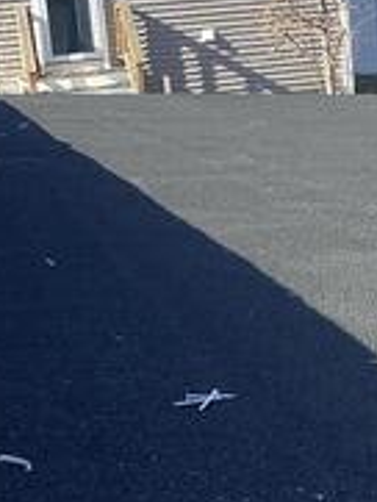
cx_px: 238
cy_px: 269
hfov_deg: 18.0
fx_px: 1189
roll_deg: +4.3
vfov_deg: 23.8
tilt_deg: -7.0
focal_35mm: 82
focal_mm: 3.3
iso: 25
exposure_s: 1/416
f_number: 2.4
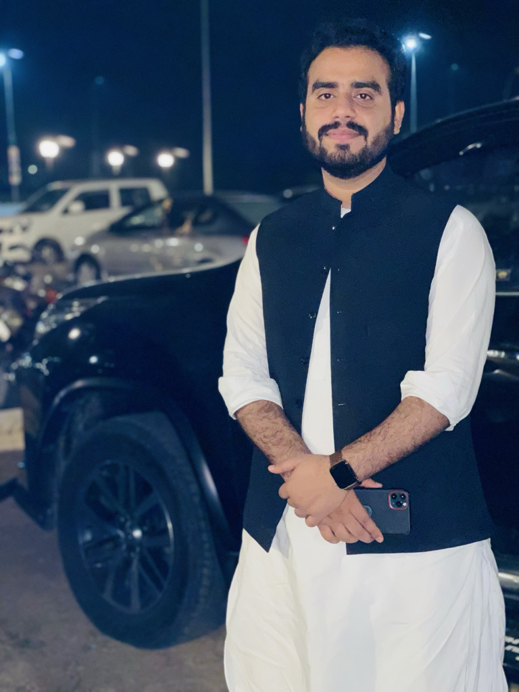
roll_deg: +0.7
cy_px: 346
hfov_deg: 22.9
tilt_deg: -7.2
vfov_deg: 30.3
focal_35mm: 64
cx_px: 260
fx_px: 1279
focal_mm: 7.5
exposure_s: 1/34
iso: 640
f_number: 2.2
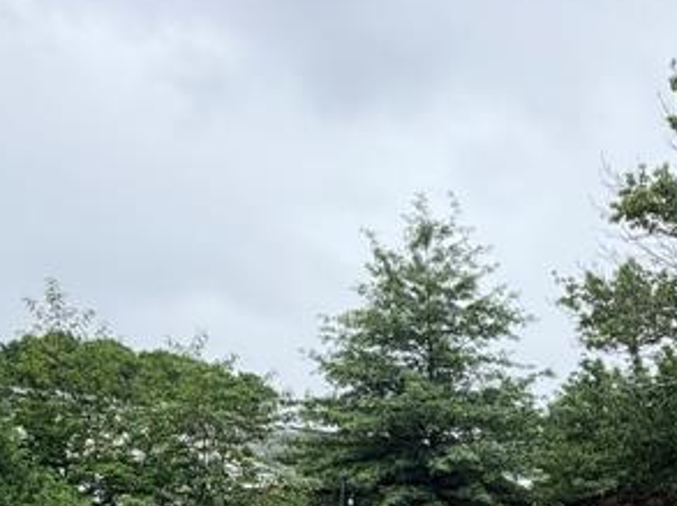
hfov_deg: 33.0
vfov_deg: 26.6
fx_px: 957
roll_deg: +2.0
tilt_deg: -2.1
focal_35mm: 49
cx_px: 783
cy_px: 594
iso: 32
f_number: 2.2
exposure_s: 1/770
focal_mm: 2.22
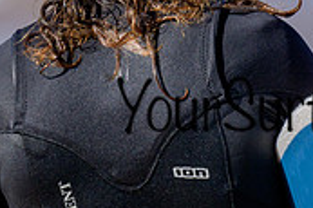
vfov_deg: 0.4
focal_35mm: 3460
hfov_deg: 0.6
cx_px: 344
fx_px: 30054
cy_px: -6
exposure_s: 1/2000
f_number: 6.3
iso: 450
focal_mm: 800
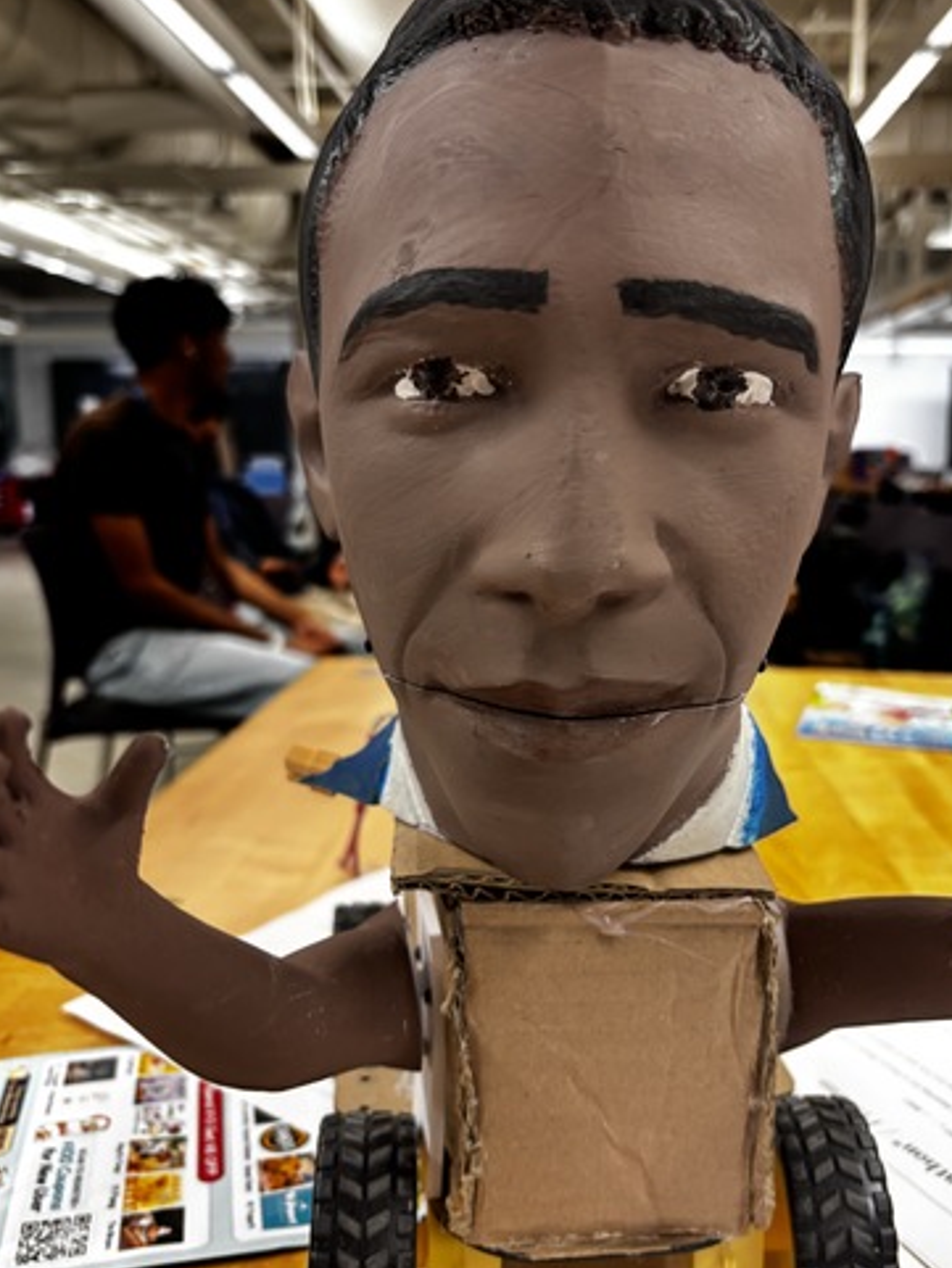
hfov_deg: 45.3
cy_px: 637
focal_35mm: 31
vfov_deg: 58.3
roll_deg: -0.4
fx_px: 1136
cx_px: 541
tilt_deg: -8.9
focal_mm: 5.96
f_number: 1.6
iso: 125
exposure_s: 1/60
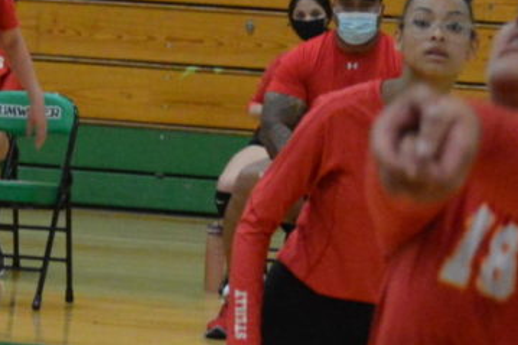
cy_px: 284
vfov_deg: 3.7
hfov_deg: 5.5
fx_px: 5368
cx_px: 177
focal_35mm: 373
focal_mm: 55
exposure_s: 1/320
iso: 3200
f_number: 4
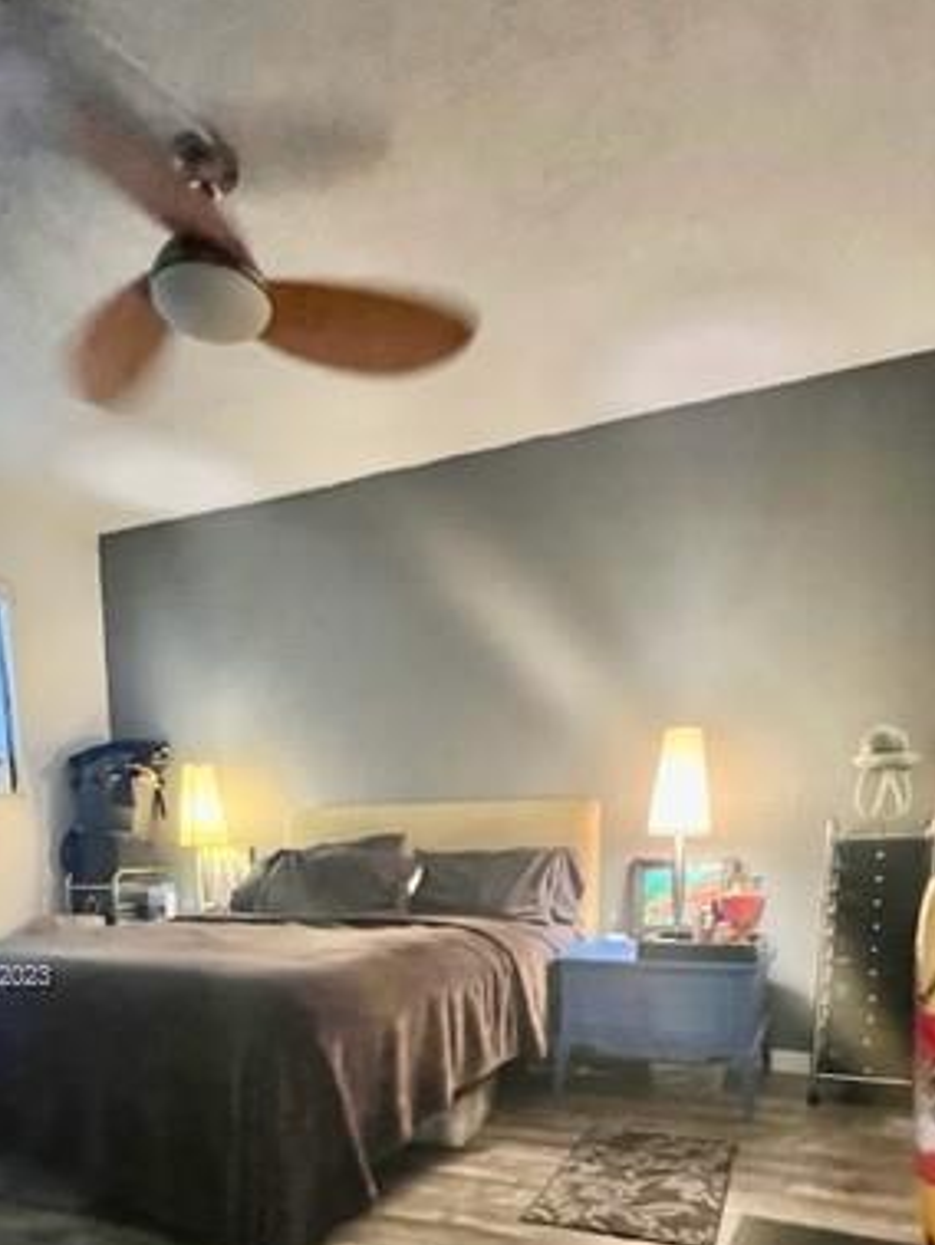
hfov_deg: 61.1
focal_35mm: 22
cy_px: 978
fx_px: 791
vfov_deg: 69.6
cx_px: 464
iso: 1000
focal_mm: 1.57
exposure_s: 1/40
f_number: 1.8
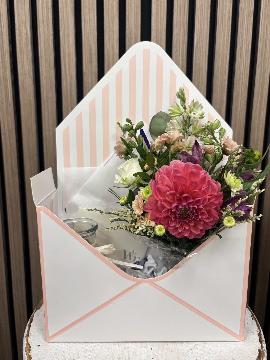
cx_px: 135
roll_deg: -1.8
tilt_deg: -11.3
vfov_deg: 67.3
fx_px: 270
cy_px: 180
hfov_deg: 53.1
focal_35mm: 26
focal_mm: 5.96
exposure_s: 1/50
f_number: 1.6
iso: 80
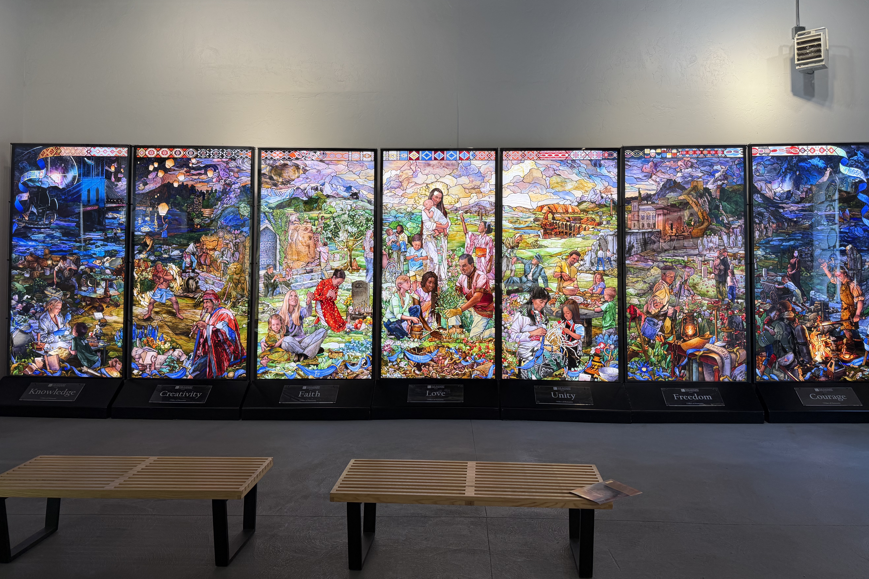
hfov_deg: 67.4
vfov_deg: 47.7
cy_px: 237
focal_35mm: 27
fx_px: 652
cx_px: 450
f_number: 1.78
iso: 64
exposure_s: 1/137
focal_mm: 6.76
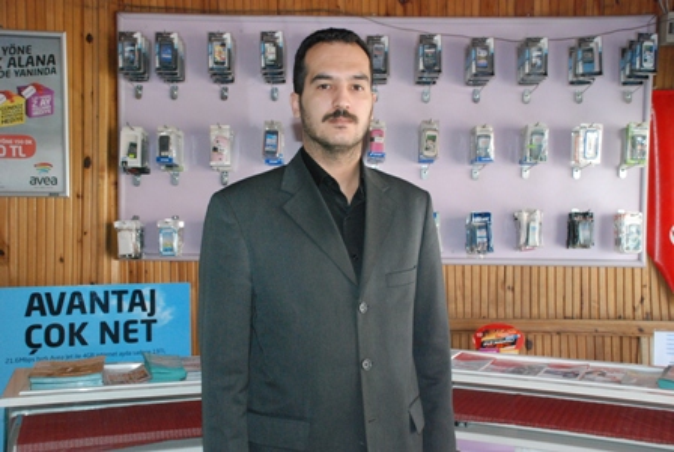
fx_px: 731
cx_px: 337
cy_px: 226
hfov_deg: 49.5
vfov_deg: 34.3
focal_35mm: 39
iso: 1600
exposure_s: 1/60
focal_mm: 26
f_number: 5.6
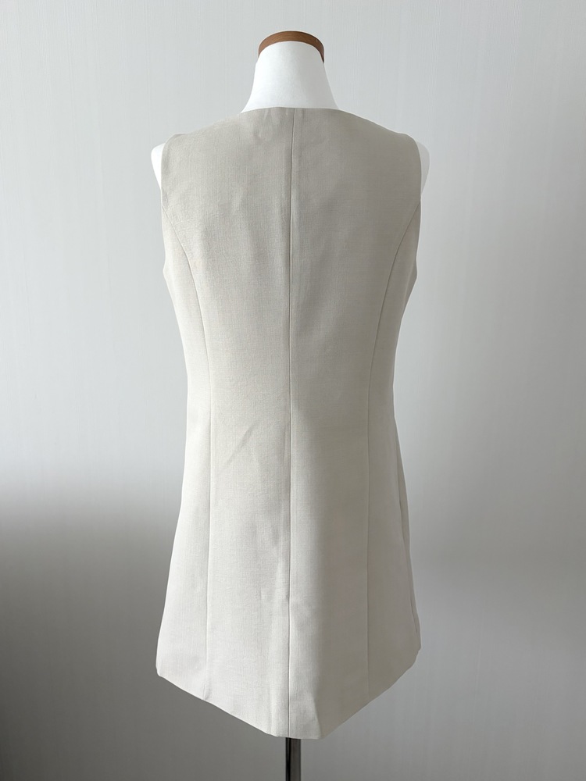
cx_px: 293
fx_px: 587
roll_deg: -1.4
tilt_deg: -13.2
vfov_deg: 67.3
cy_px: 390
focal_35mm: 26
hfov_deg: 53.1
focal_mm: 5.96
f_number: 1.6
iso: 125
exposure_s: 1/80
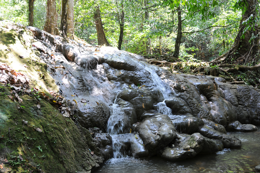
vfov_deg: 39.9
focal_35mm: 33
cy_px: 86
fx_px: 238
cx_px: 130
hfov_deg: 57.3
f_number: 5.6
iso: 250
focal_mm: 22
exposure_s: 1/40
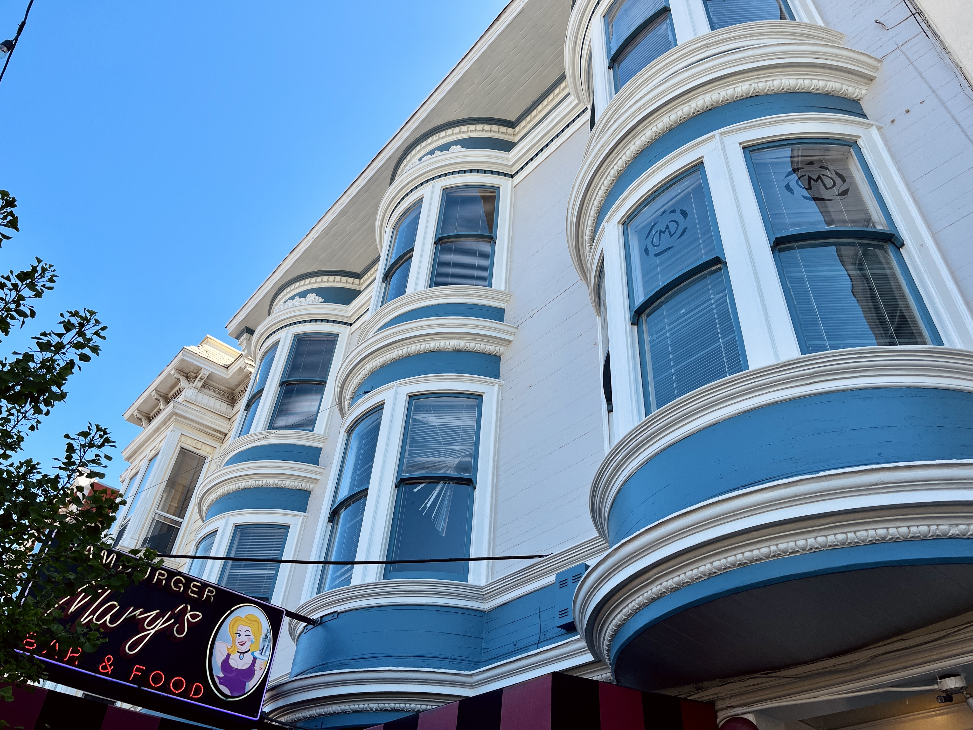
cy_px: 365
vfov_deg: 53.1
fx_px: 731
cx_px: 486
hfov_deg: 67.3
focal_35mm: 26
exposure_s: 1/1129
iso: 50
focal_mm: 5.1
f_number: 1.6
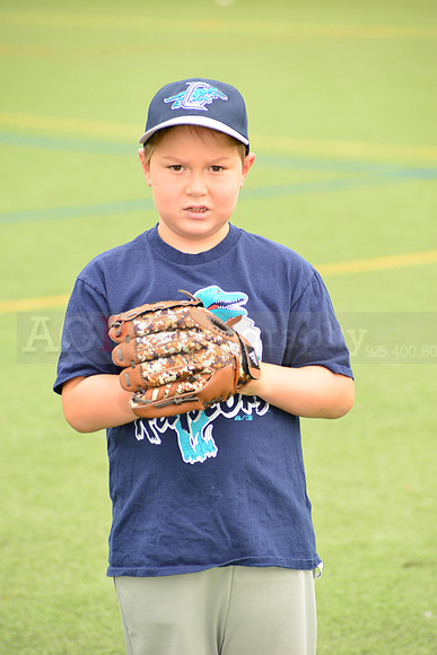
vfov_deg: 10.3
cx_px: 218
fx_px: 3639
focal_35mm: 200
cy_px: 328
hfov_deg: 6.9
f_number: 8
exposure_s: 1/200
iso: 250
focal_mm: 200
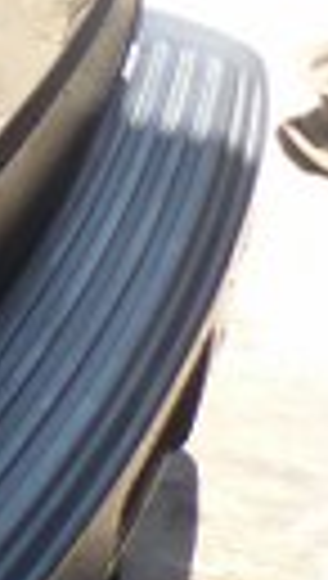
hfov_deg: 5.2
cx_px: -1447
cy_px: -247
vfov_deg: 12.2
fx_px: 2601
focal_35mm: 169
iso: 125
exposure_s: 1/100
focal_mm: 4.5
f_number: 3.2
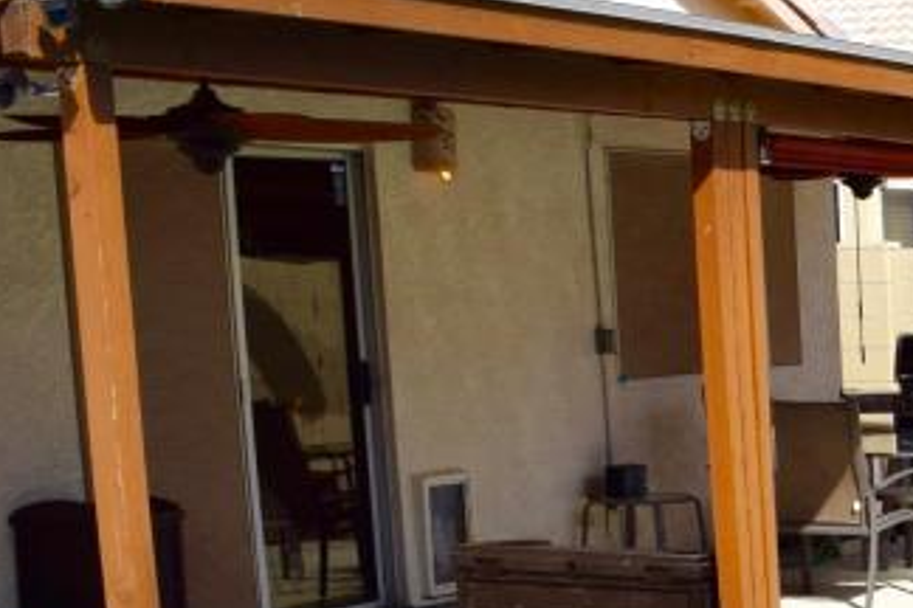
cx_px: 1474
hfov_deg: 18.2
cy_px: 735
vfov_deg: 13.8
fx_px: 2434
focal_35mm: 96
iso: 200
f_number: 11
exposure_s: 1/500
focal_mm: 18
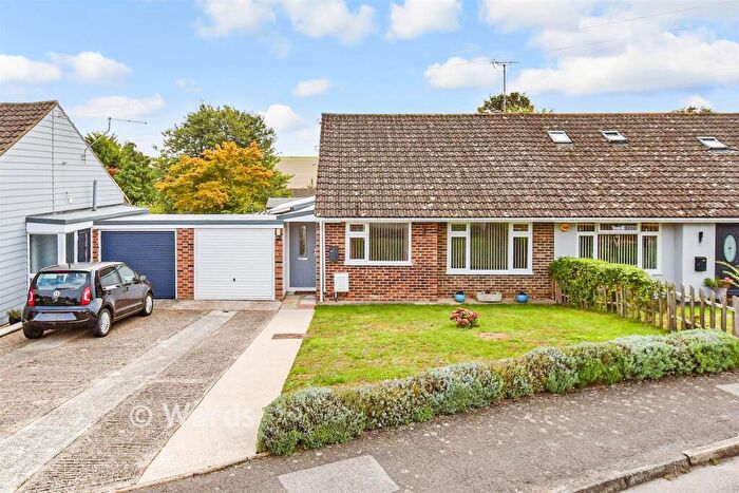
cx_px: 370
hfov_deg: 90.0
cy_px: 246
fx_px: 370
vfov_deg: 67.4
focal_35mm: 18
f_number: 8
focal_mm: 12
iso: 200
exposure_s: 1/200
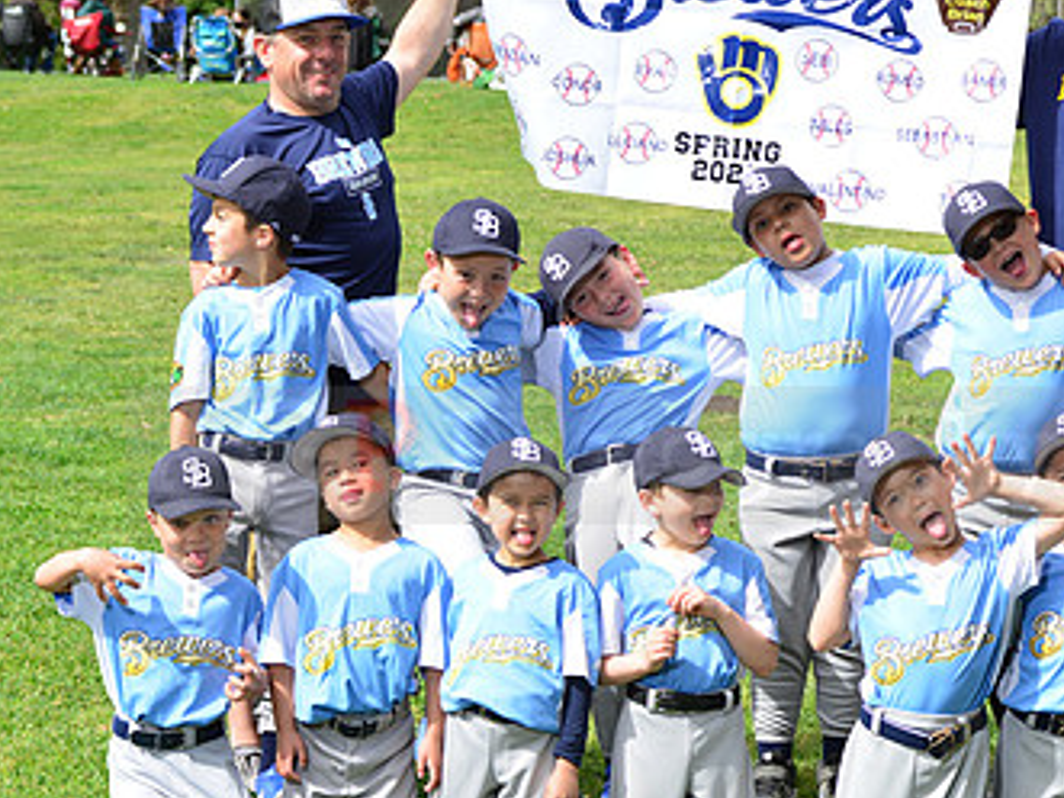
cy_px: 430
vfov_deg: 9.3
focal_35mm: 160
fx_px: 4916
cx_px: 665
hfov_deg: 12.3
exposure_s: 1/200
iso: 200
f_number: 10
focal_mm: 95
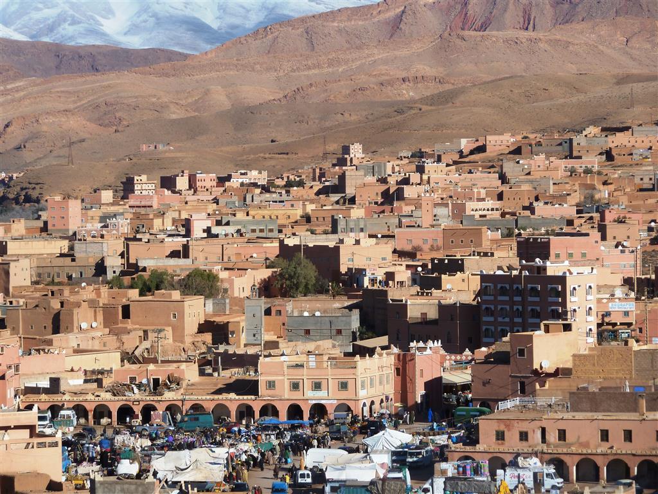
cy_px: 247
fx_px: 3212
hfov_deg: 11.7
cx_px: 329
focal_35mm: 169
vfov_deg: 8.8
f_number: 5.6
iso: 80
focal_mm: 27.8
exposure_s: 1/500
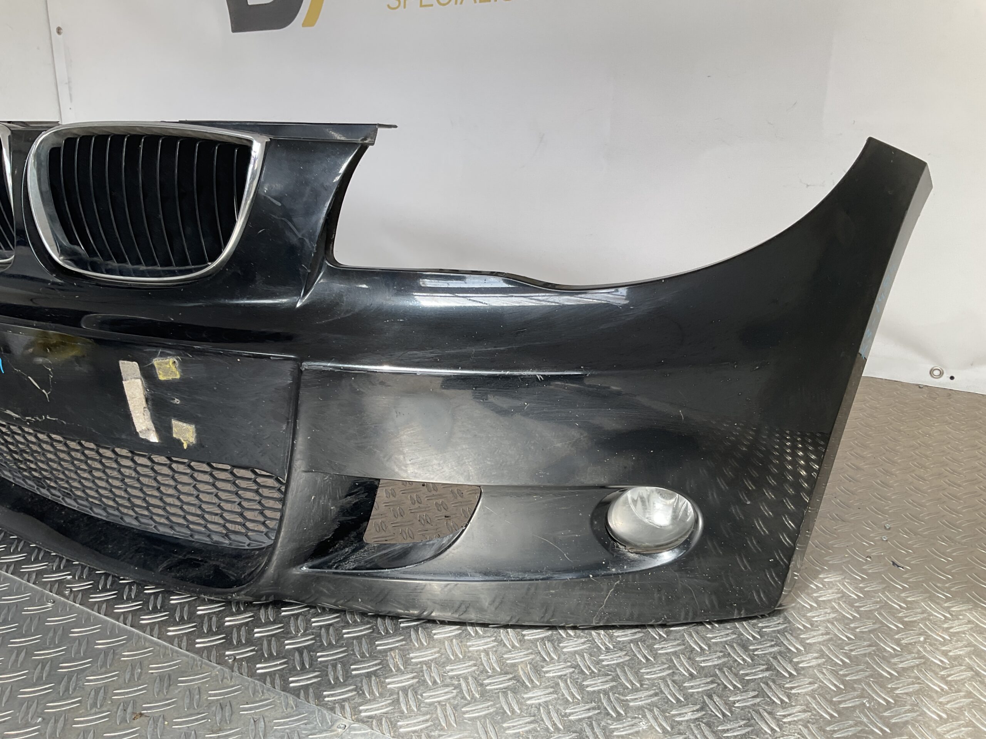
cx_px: 493
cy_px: 370
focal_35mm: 29
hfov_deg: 61.7
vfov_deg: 48.2
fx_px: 826
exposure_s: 1/165
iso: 16
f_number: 1.8
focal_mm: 3
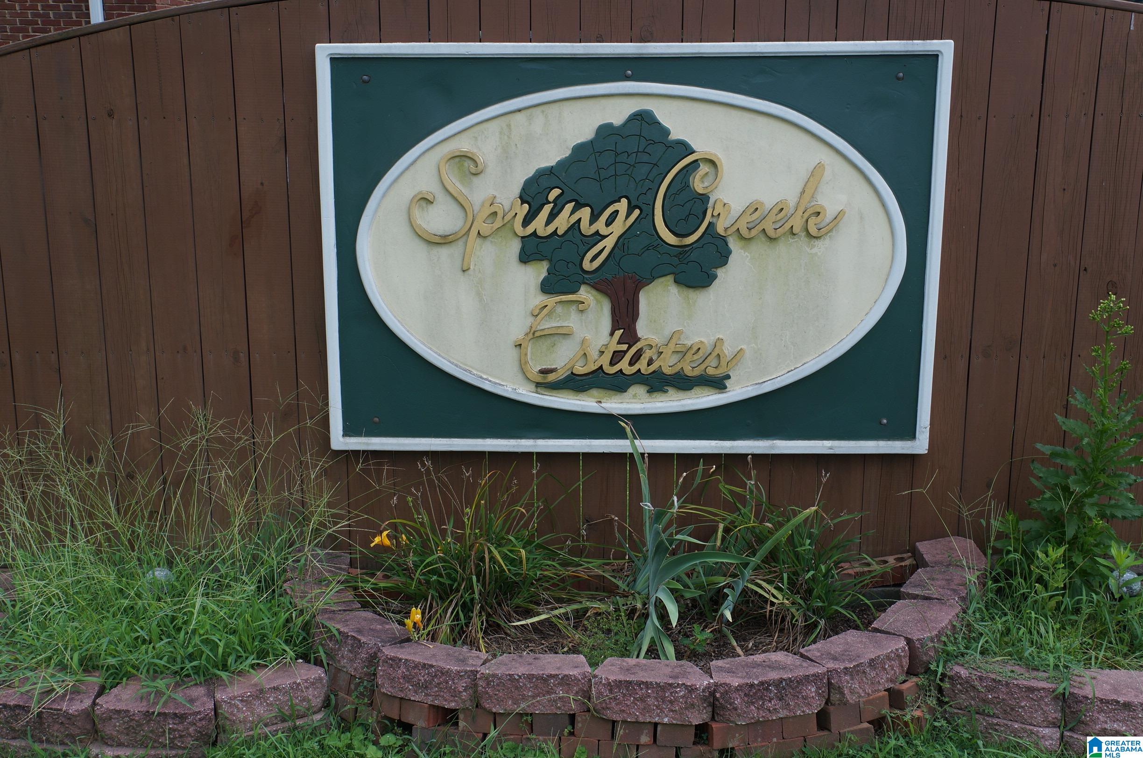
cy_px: 379
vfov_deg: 30.7
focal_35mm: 44
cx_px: 572
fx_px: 1379
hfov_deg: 45.0
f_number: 4
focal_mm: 29
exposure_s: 1/60
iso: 100
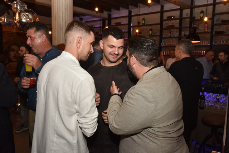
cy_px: 76
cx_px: 114
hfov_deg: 55.8
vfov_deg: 38.9
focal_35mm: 34
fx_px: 216
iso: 1600
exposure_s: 1/60
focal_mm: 34
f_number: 8
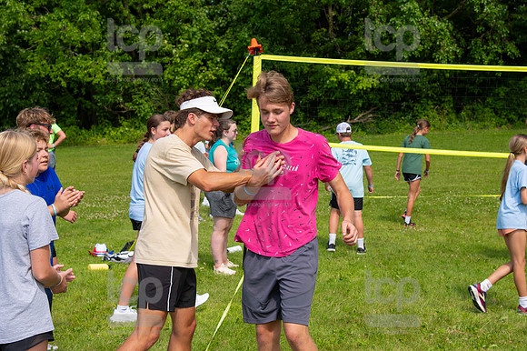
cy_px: 176
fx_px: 1053
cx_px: 264
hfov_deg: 28.1
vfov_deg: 18.9
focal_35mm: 72
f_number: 5.6
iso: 200
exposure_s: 1/800
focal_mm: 48
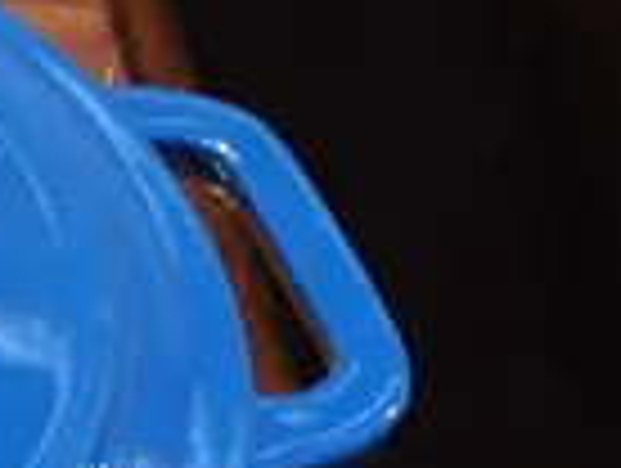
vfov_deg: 5.5
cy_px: -220
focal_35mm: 267
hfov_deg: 6.3
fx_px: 4798
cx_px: -1652
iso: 1600
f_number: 5.6
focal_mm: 18
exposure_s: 1/60
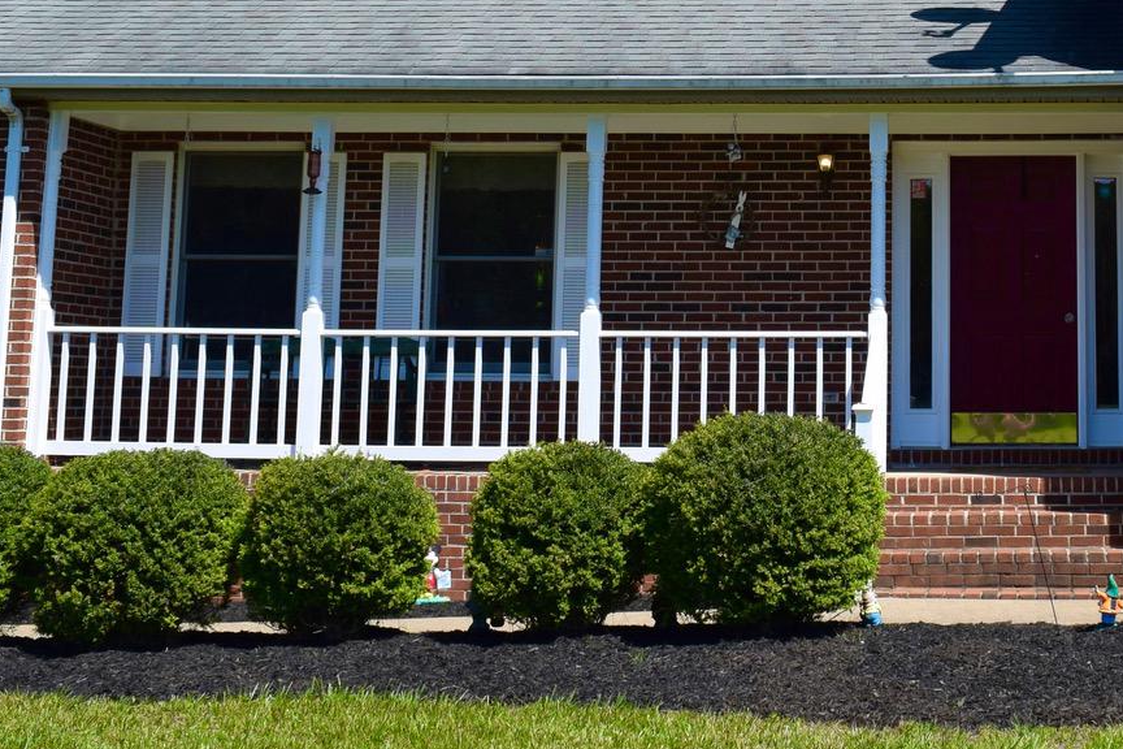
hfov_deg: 30.3
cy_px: -19
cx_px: 972
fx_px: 1996
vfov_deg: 20.5
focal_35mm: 64
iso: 200
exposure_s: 1/500
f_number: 8
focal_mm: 18
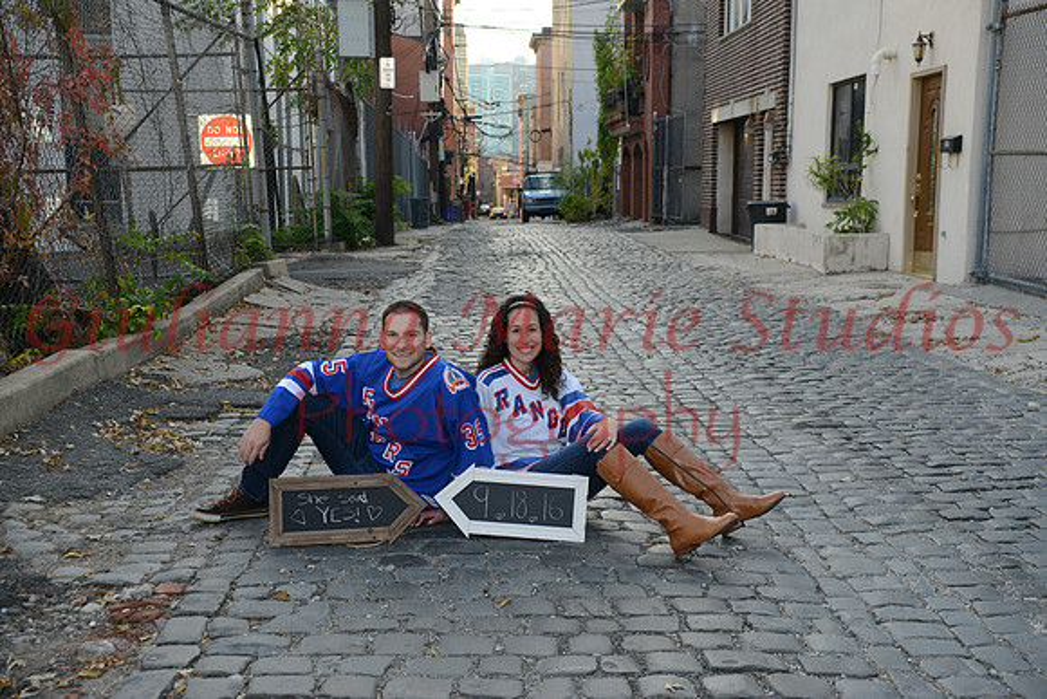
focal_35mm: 48
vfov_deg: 28.1
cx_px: 524
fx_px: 1396
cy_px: 350
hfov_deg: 41.1
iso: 800
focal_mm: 48
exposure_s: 1/250
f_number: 8
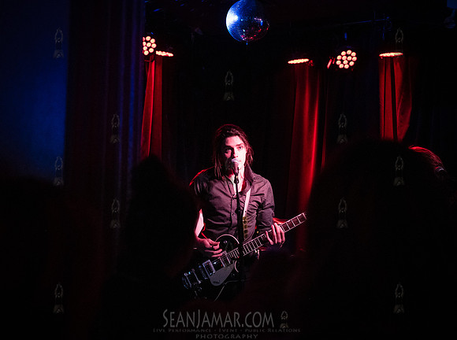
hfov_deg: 41.9
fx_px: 596
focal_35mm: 45
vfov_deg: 31.9
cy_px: 170
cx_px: 201
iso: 12800
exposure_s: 1/320
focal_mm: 42
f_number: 3.2
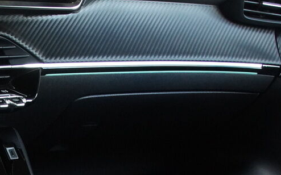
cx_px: -40
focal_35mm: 107
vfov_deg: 12.0
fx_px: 819
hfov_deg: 18.6
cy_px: 207
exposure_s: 1/60
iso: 800
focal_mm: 18
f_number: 4
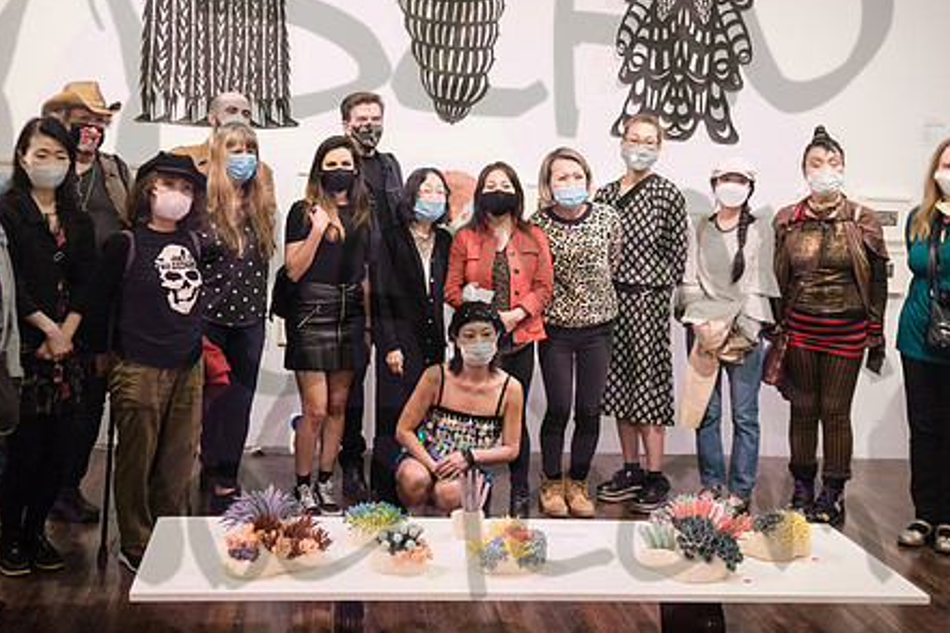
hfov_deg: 42.7
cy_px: 285
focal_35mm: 46
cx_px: 420
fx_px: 1214
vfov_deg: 29.2
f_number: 2.8
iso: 3200
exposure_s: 1/160
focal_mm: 35
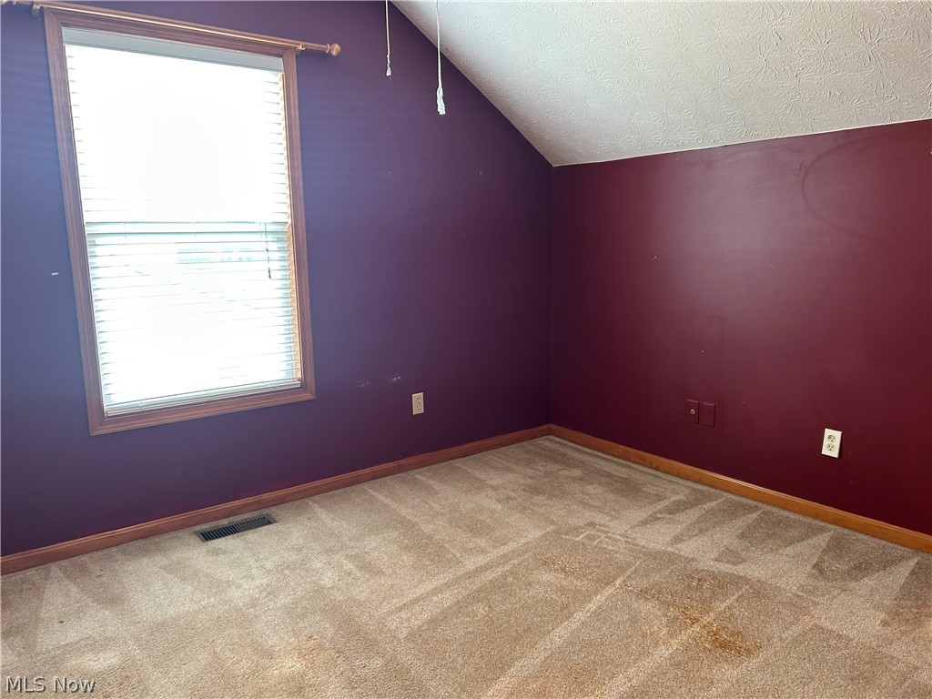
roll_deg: +1.6
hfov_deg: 67.3
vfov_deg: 53.1
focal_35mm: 26
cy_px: 350
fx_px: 700
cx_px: 466
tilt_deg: -8.7
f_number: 1.5
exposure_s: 1/60
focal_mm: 5.7
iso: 80
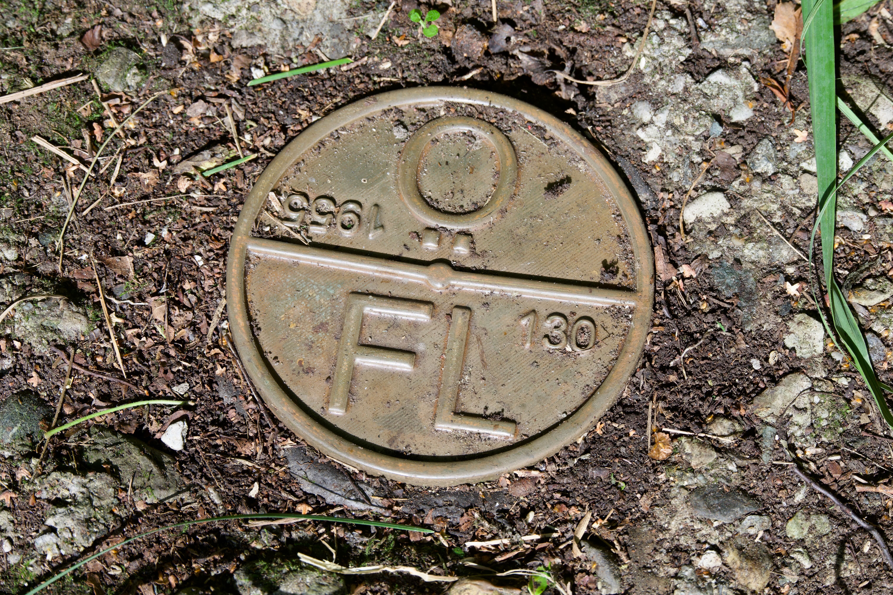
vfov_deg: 13.0
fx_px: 2604
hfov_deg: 19.5
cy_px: 298
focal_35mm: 105
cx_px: 446
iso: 180
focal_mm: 105
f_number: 11
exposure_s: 1/125
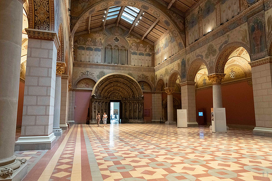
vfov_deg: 52.5
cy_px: 90
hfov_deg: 72.9
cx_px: 136
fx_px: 184
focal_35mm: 24
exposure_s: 1/50
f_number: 4
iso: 6400
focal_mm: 24
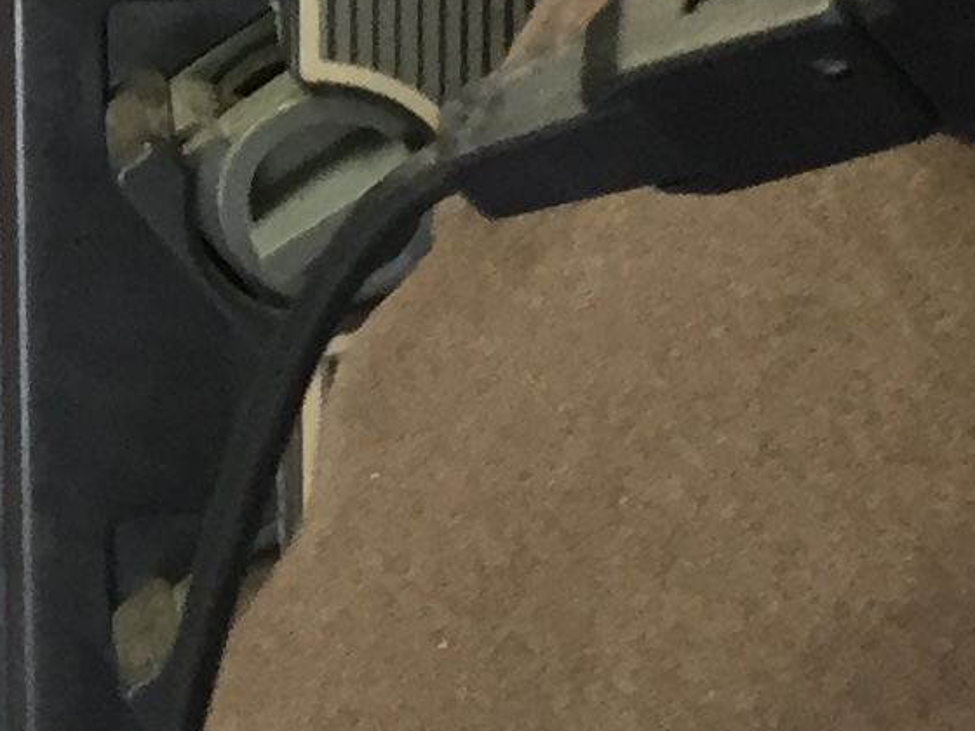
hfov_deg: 11.0
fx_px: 4760
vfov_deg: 8.3
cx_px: -674
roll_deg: +0.6
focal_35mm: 169
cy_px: -761
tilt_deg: -18.5
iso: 80
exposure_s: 1/30
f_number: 2.2
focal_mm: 4.15
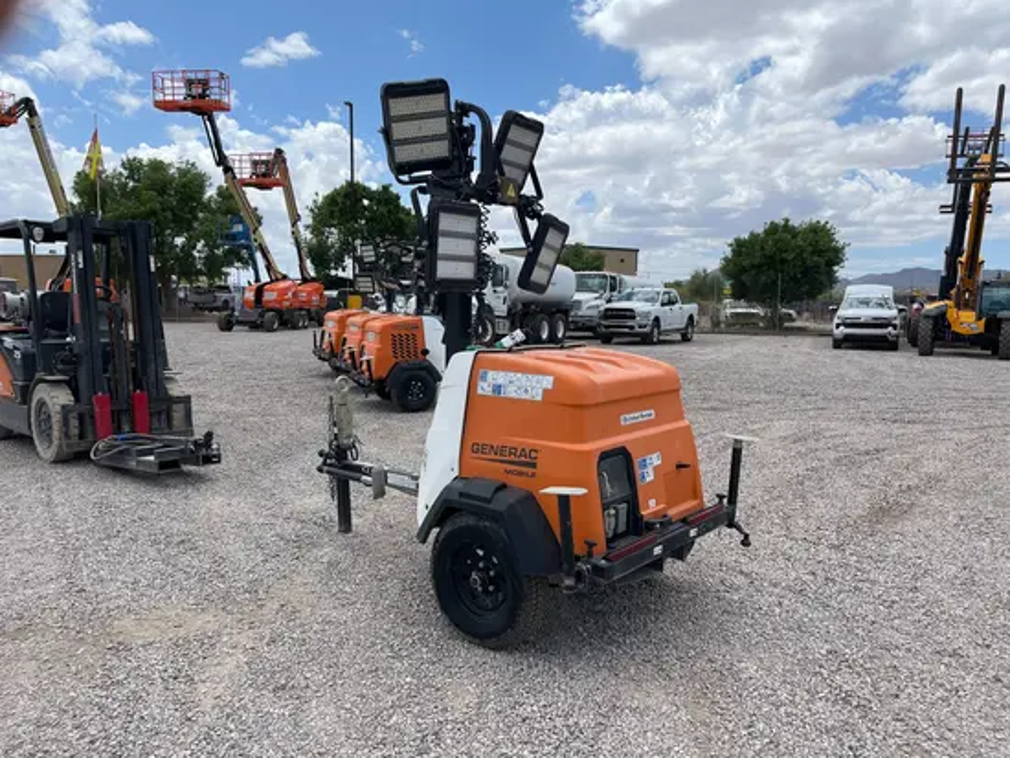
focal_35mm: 26
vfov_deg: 53.1
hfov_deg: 67.3
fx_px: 759
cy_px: 379
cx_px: 505
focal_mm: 5.1
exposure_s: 1/3745
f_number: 1.6
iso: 50
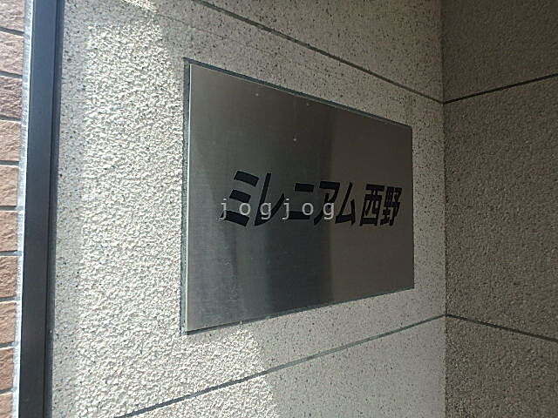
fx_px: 339
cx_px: 279
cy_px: 209
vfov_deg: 63.4
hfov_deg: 79.0
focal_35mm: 21
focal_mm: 3.7
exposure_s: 1/200
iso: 125
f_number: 3.5
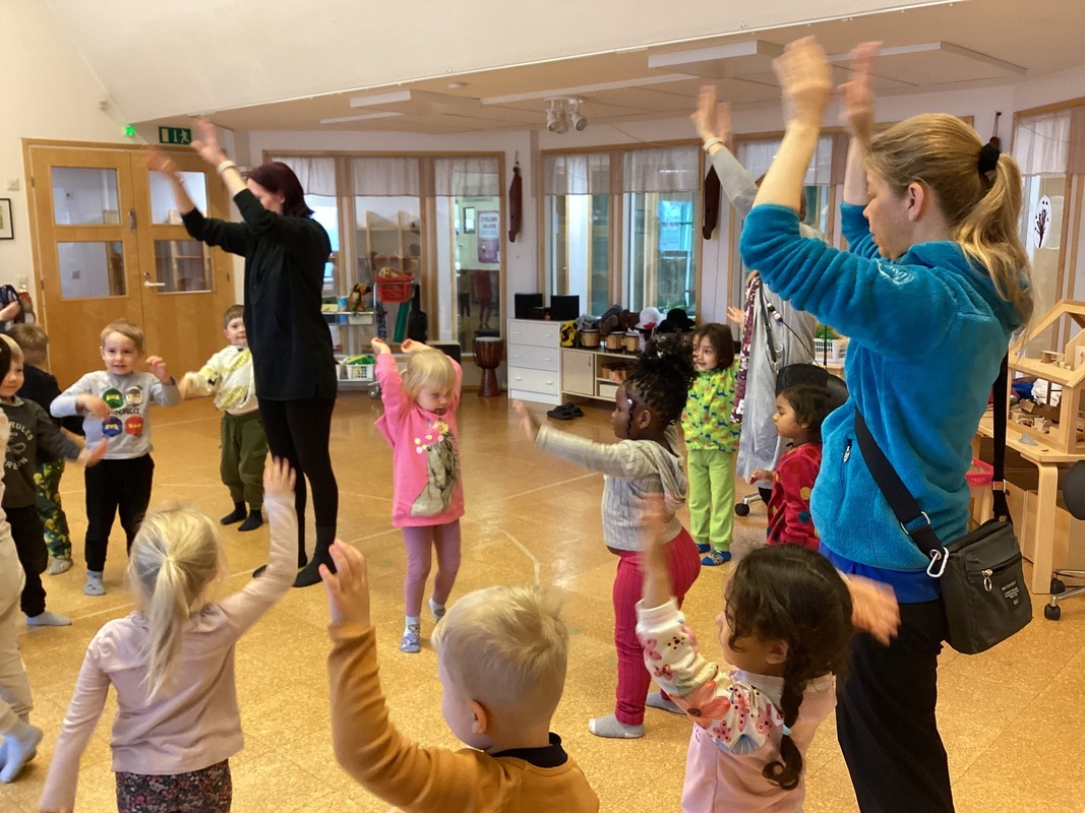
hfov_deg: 58.4
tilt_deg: -11.2
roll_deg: +0.4
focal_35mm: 31
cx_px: 542
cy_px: 406
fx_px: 972
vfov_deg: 45.4
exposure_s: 1/50
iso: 250
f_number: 2.4
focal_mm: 3.3
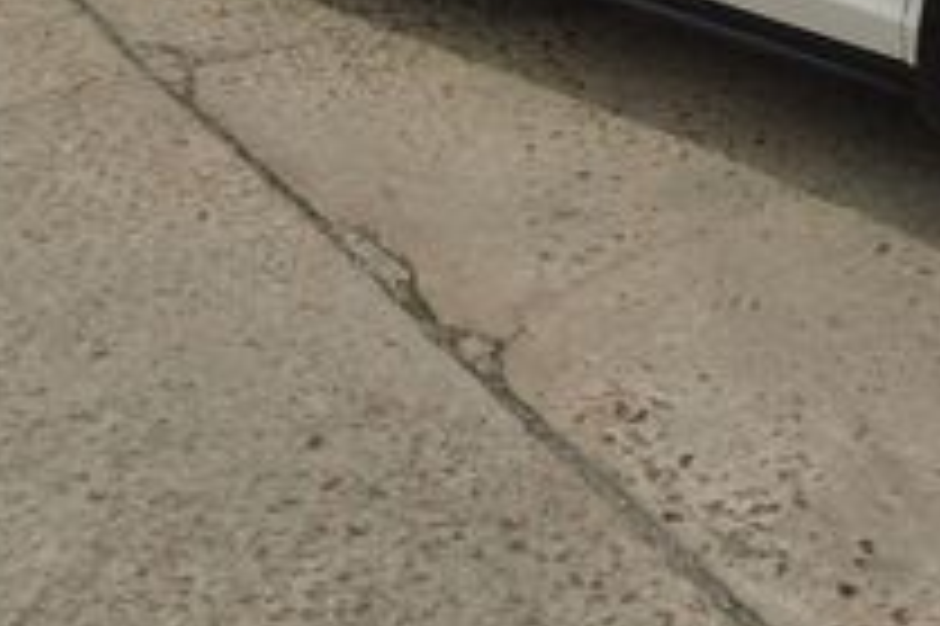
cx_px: 944
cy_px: -333
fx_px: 2165
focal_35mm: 83
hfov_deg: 23.4
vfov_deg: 15.1
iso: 100
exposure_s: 1/1500
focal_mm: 4.6
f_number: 8
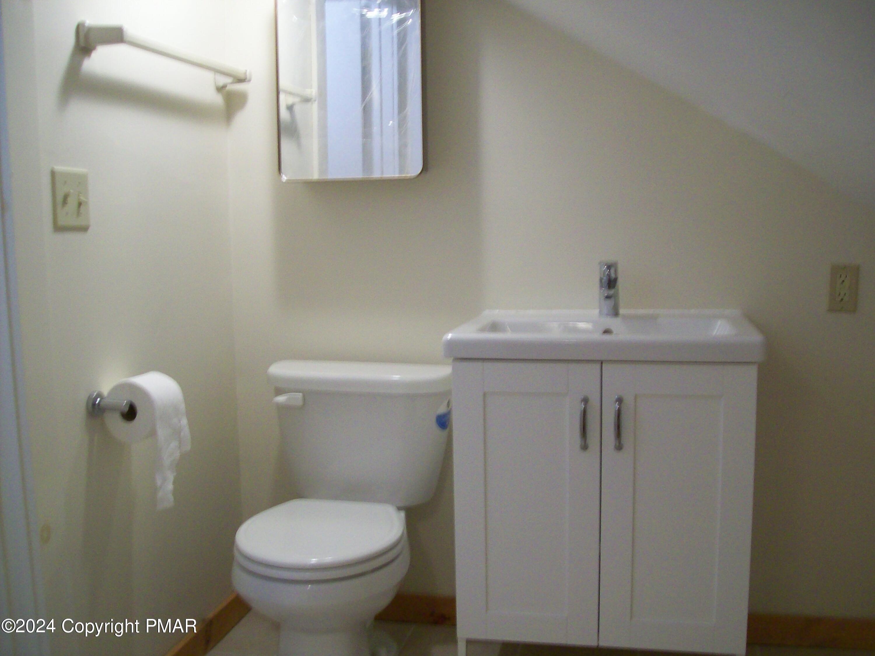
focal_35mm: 36
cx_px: 438
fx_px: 910
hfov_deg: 51.4
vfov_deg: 39.7
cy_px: 328
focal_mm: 6
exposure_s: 1/22.7
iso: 160
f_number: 2.7
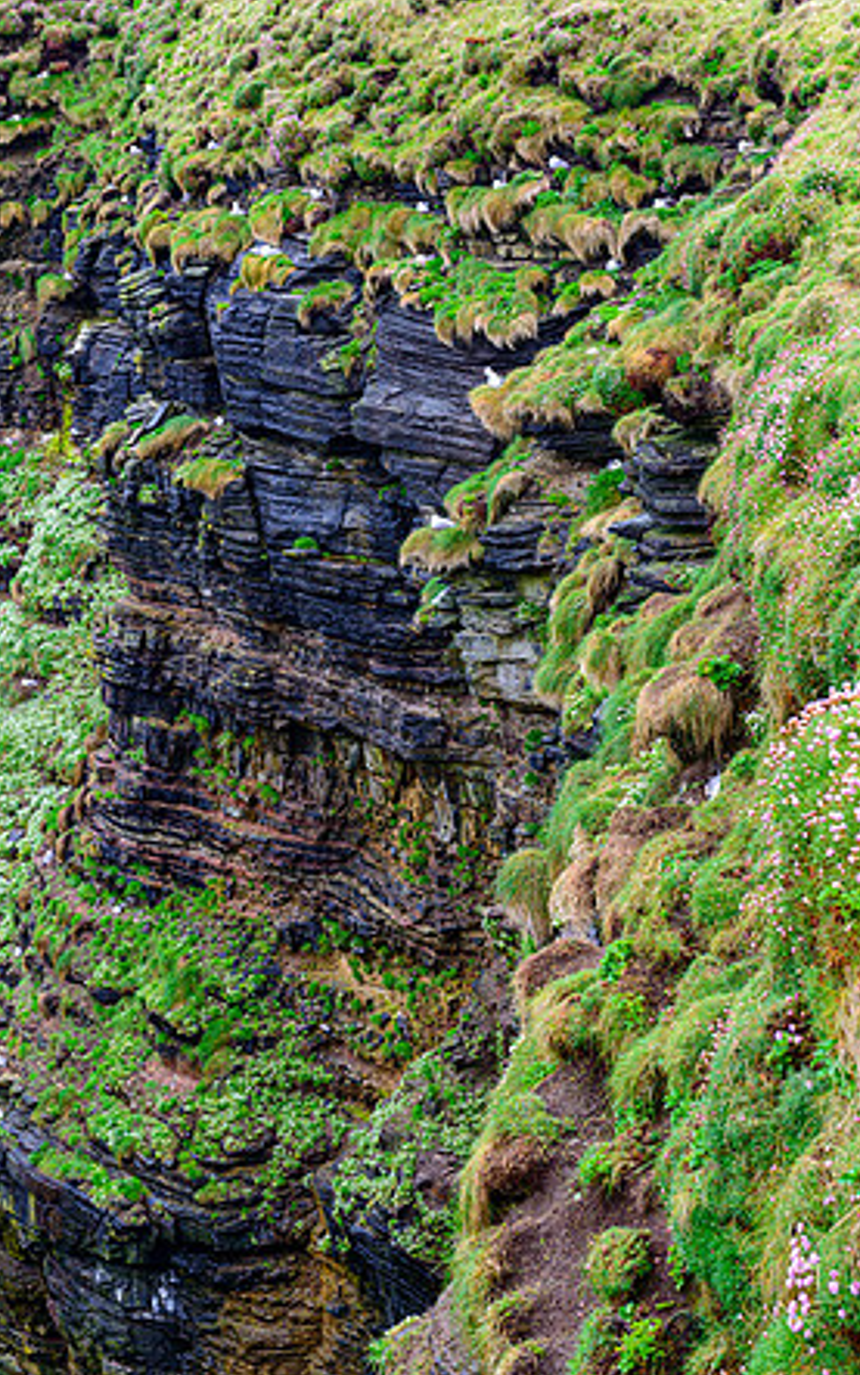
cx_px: 435
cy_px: 695
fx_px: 2249
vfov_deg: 34.0
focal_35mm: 60
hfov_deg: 21.6
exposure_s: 1/60
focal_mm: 58
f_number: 8
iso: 560
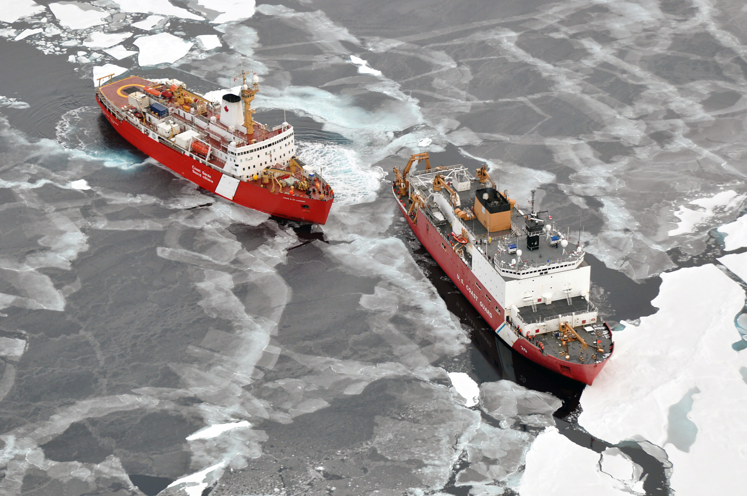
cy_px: 248
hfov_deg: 19.5
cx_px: 374
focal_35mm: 105
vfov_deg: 13.0
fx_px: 2176
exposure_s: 1/400
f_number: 5
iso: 400
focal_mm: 70
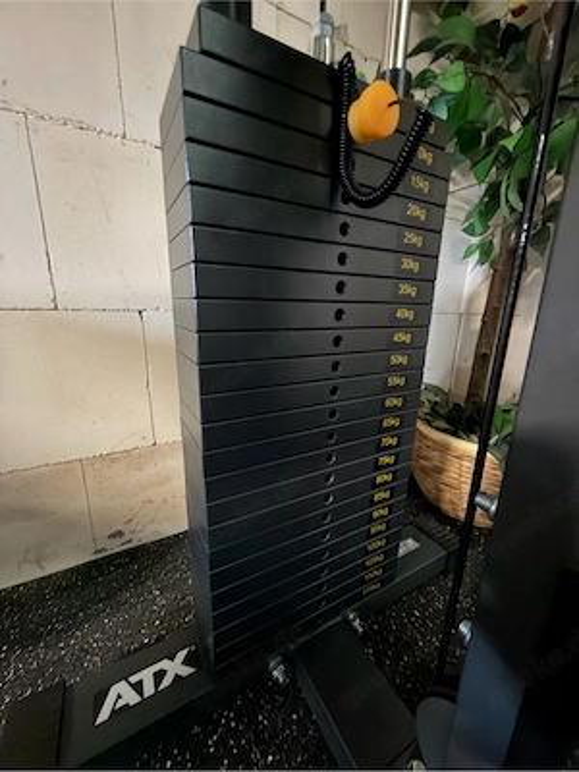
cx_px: 290
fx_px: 312
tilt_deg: -14.0
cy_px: 386
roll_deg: -1.1
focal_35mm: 14
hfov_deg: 85.7
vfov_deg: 102.1
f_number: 2.2
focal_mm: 2.22
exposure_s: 1/8
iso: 1000
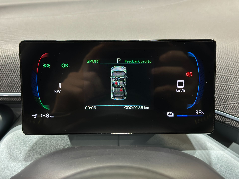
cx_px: 120
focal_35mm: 48
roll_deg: +0.0
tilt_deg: -21.4
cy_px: 90
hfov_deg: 39.7
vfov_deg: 30.3
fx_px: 331
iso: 800
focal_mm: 6.86
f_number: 1.78
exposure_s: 1/30
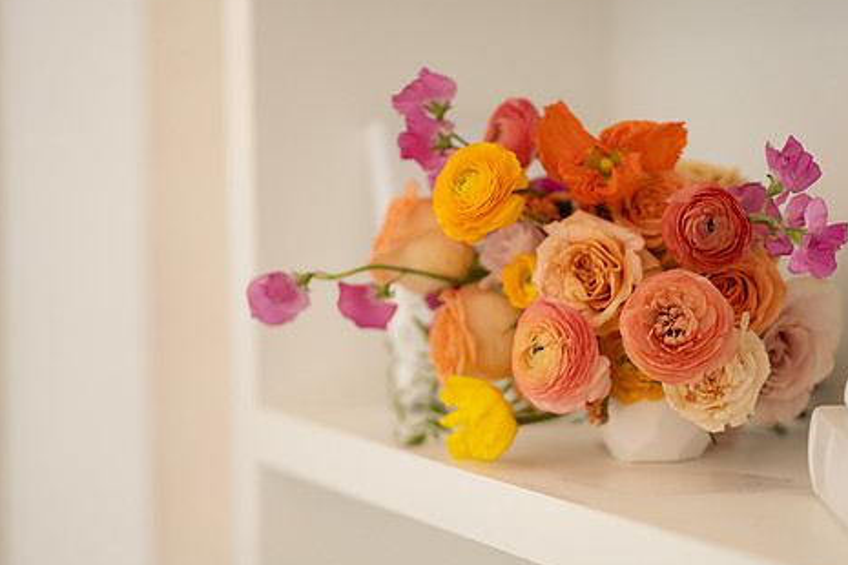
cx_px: 491
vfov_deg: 12.9
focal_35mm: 106
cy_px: 325
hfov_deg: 19.3
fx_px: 2497
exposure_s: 1/200
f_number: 1.8
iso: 400
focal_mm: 85
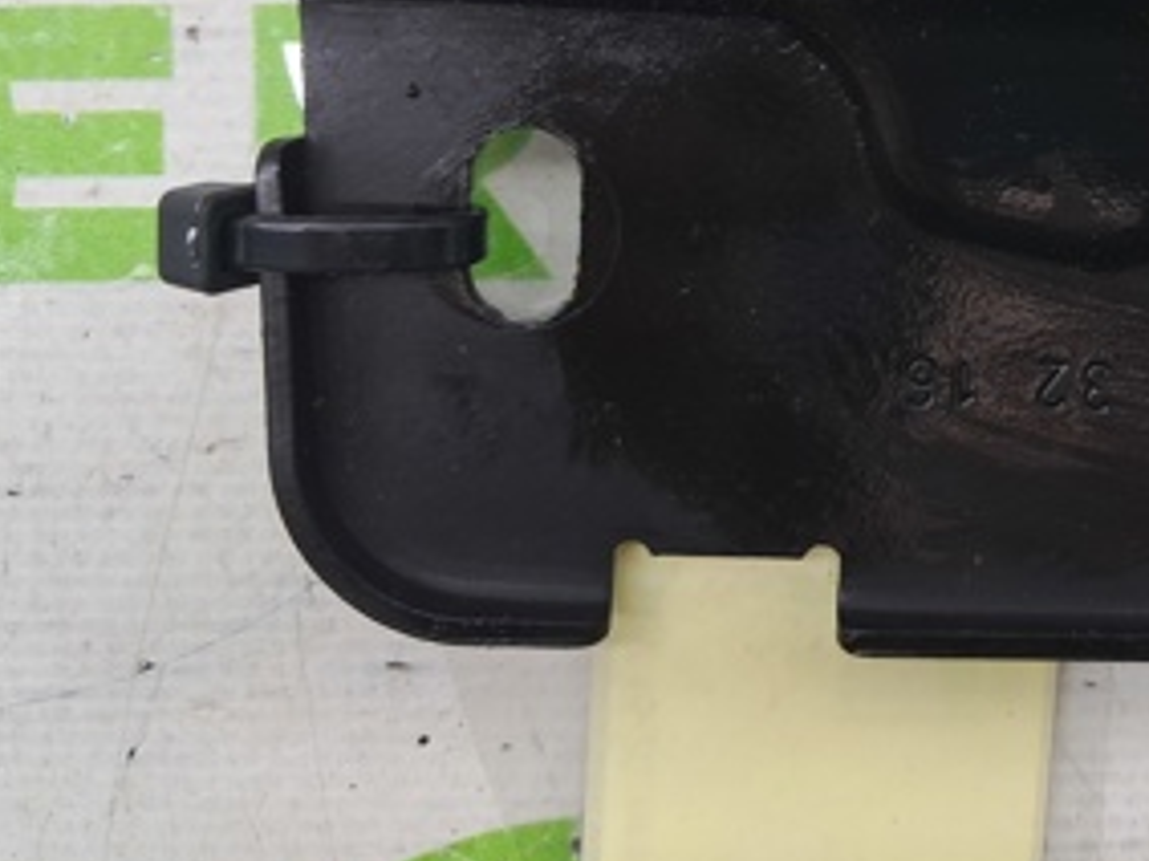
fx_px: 2024
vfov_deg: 23.1
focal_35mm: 61
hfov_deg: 29.3
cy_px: 10
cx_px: 1186
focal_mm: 4
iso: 64
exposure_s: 1/60
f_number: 1.8
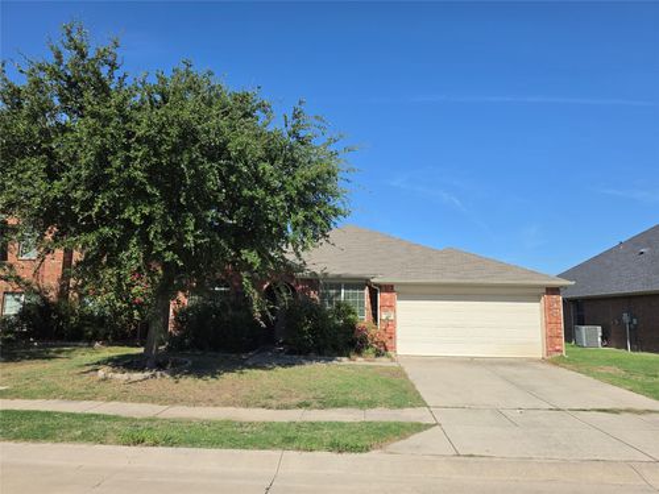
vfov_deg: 58.9
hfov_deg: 73.9
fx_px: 438
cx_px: 330
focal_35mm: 23
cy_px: 247
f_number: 1.4
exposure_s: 1/7939
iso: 64
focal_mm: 6.5
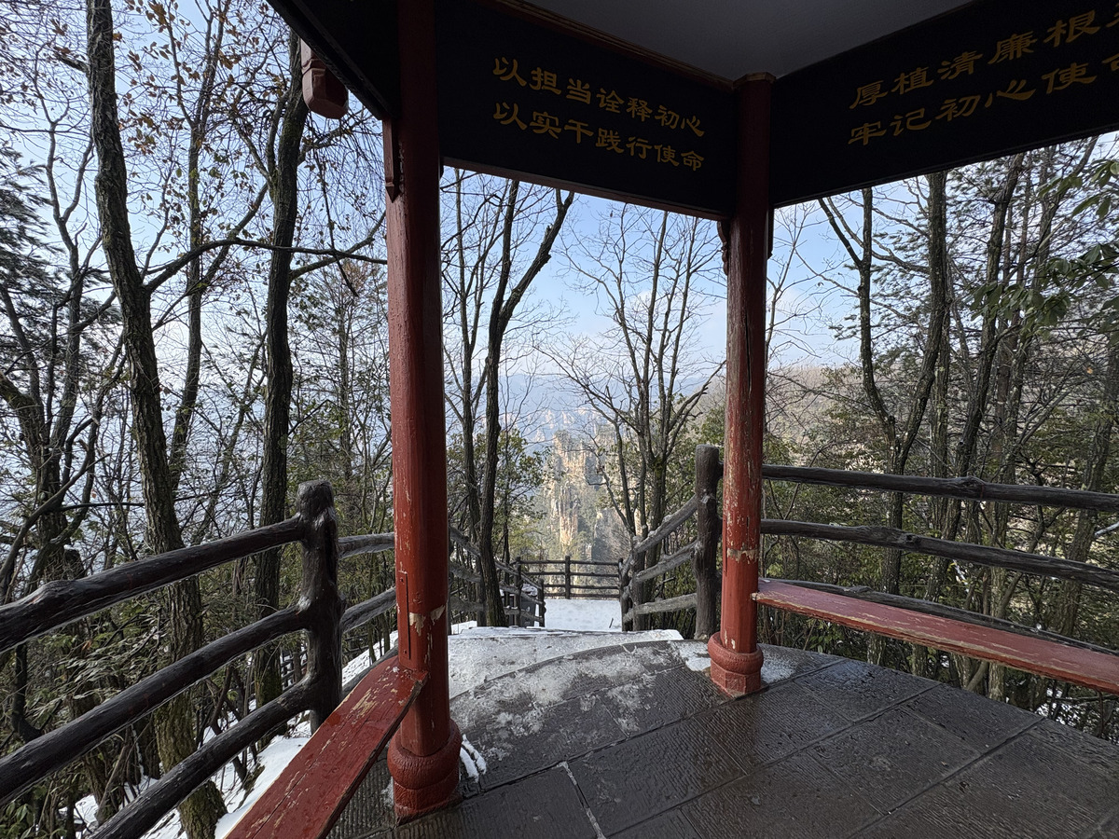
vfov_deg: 85.7
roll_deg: +0.7
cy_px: 420
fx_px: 453
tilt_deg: -4.0
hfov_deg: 102.1
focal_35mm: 14
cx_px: 560
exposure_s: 1/968
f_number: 2.2
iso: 40
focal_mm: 2.22
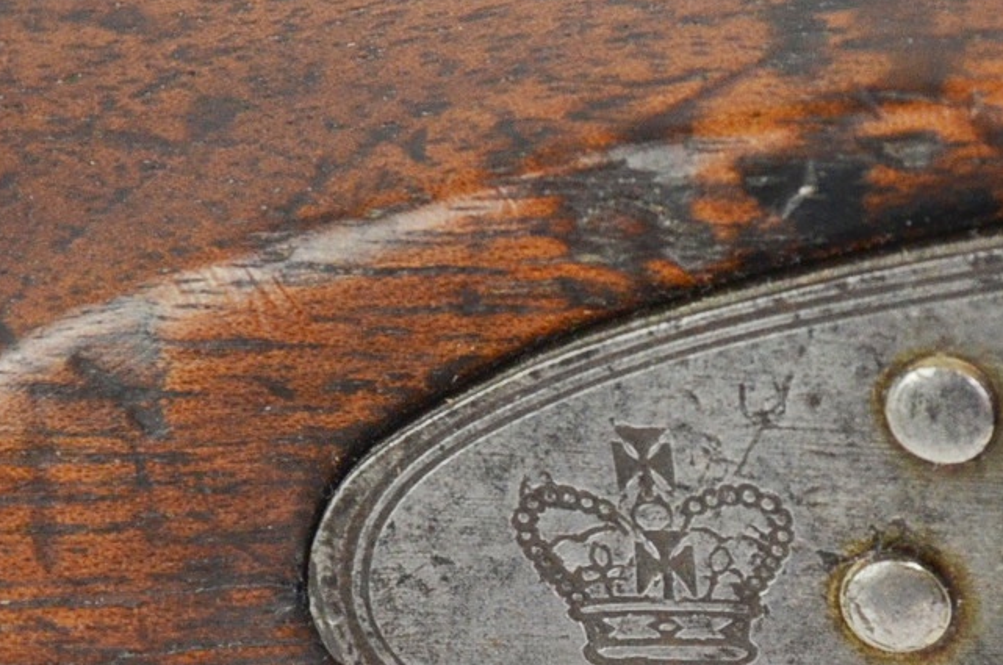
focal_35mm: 778
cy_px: 565
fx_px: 21636
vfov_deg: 1.8
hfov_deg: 2.7
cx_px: 709
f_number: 5.6
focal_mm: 135
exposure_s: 1/160
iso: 800
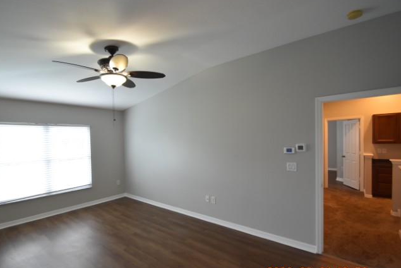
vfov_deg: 70.4
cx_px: 183
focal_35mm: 17
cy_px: 143
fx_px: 189
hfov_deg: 93.0
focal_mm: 10
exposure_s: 1/60
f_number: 3.5
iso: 1000
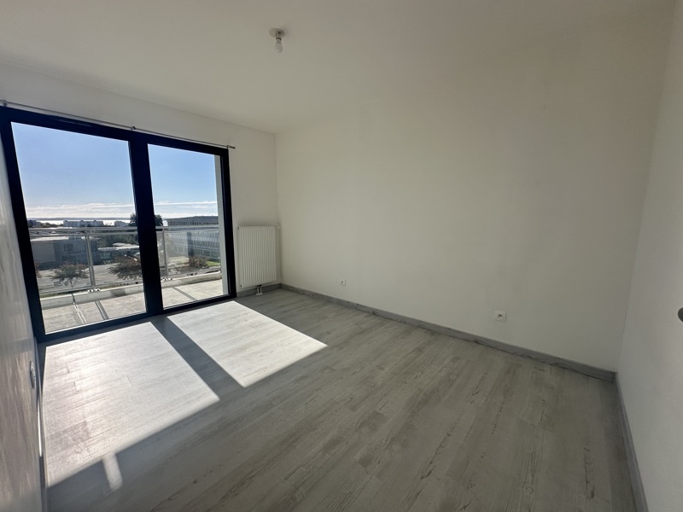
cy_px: 256
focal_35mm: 14
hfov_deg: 102.1
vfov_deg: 85.7
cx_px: 342
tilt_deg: -8.0
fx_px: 276
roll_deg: -0.3
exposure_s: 1/1715
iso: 50
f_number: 2.2
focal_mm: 2.22
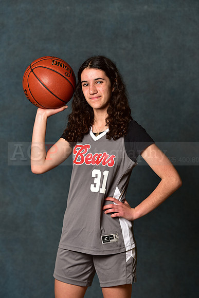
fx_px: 1119
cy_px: 149
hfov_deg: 10.2
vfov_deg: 15.2
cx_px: 100
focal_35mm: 135
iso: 200
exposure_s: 1/160
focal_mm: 135
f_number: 4.5
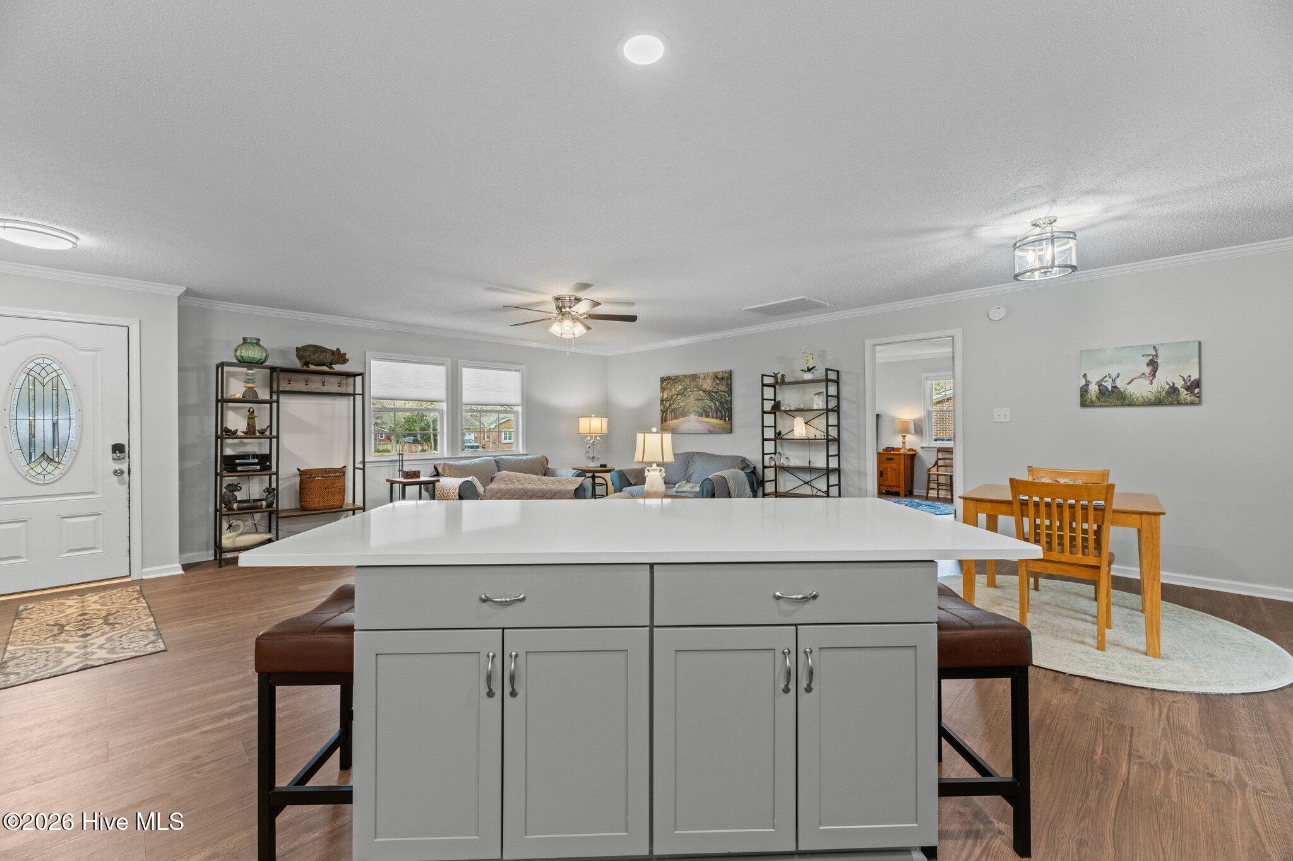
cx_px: 646
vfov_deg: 81.2
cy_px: 430
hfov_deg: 104.3
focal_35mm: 14
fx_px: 503
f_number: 9
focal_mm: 14
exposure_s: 1/3
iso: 400
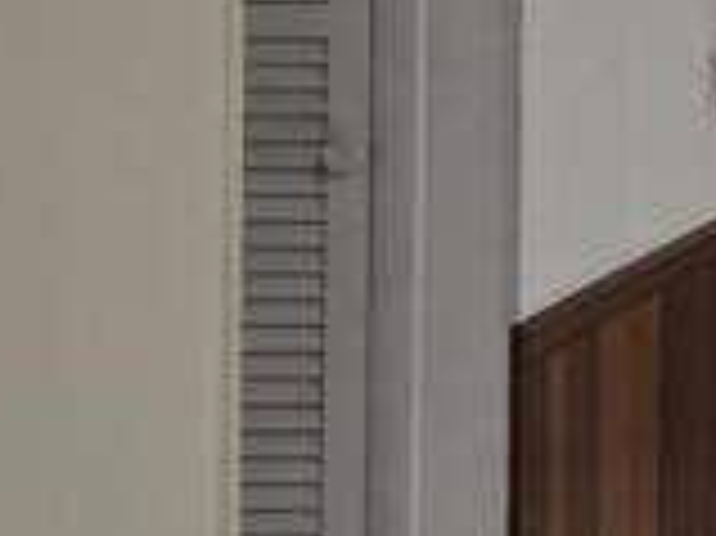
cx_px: 1518
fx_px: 2398
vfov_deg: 12.5
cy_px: -104
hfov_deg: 13.8
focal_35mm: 116
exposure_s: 1/120
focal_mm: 6.3
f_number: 1.7
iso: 250
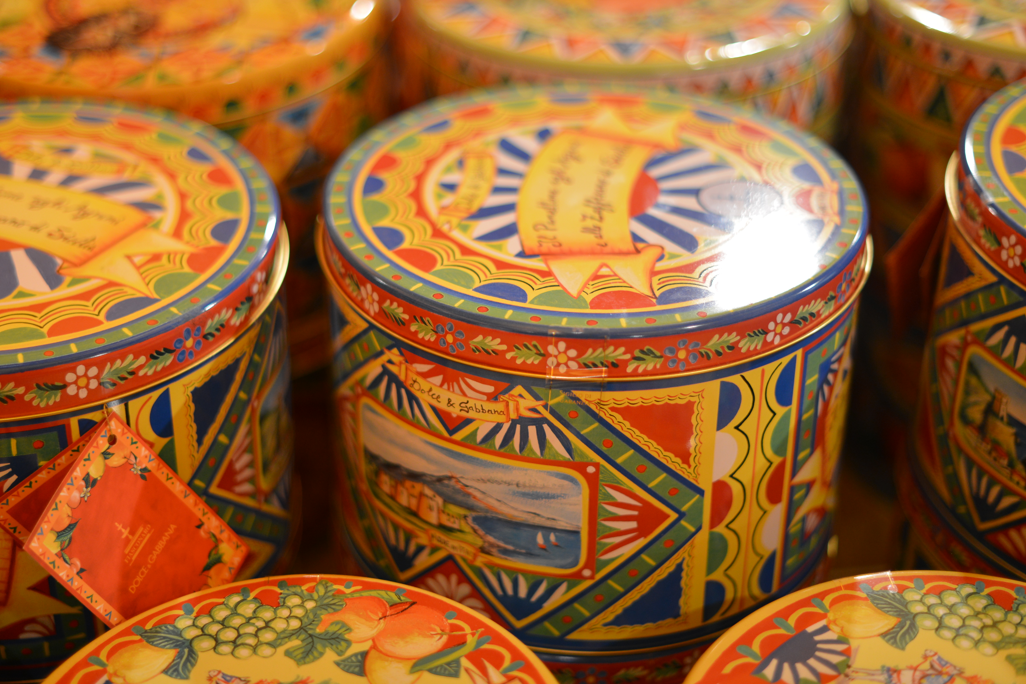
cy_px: 300
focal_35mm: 59
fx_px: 1681
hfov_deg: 33.9
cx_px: 470
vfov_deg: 23.0
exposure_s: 1/800
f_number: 1.4
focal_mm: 50
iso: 640
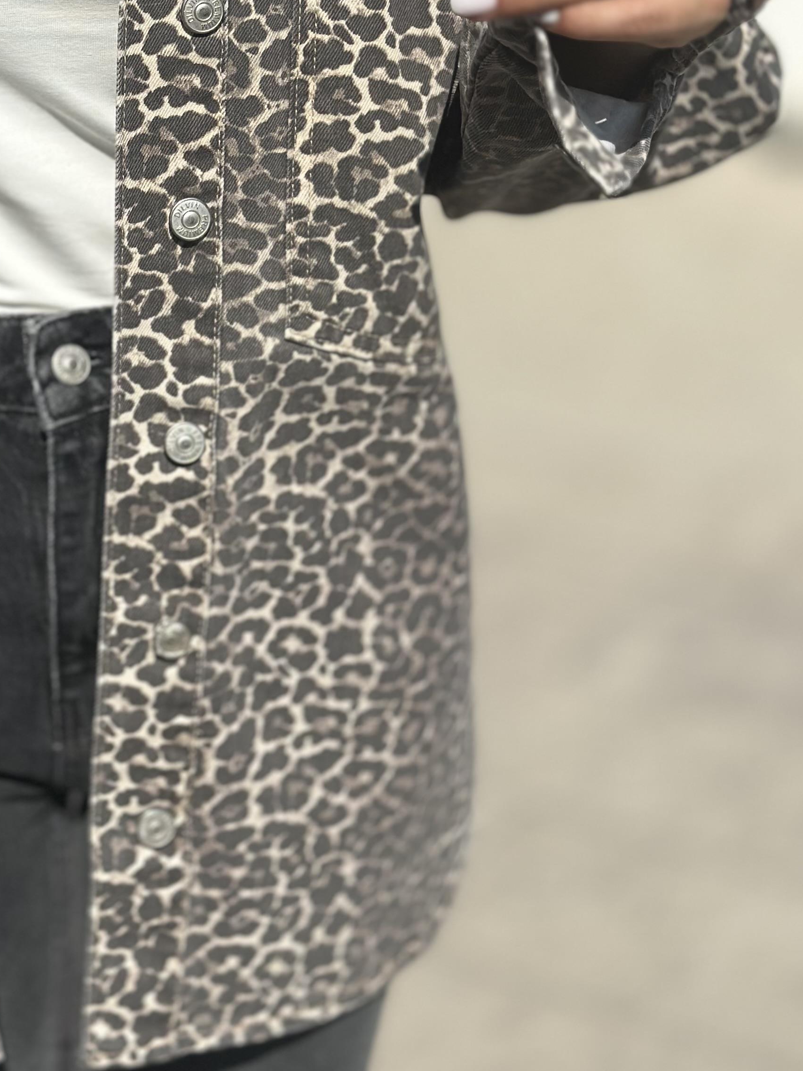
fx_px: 2629
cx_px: 95
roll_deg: -0.1
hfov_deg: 17.1
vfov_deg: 22.8
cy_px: 260
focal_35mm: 85
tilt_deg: -19.6
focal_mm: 6.86
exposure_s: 1/10870
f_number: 1.78
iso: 100
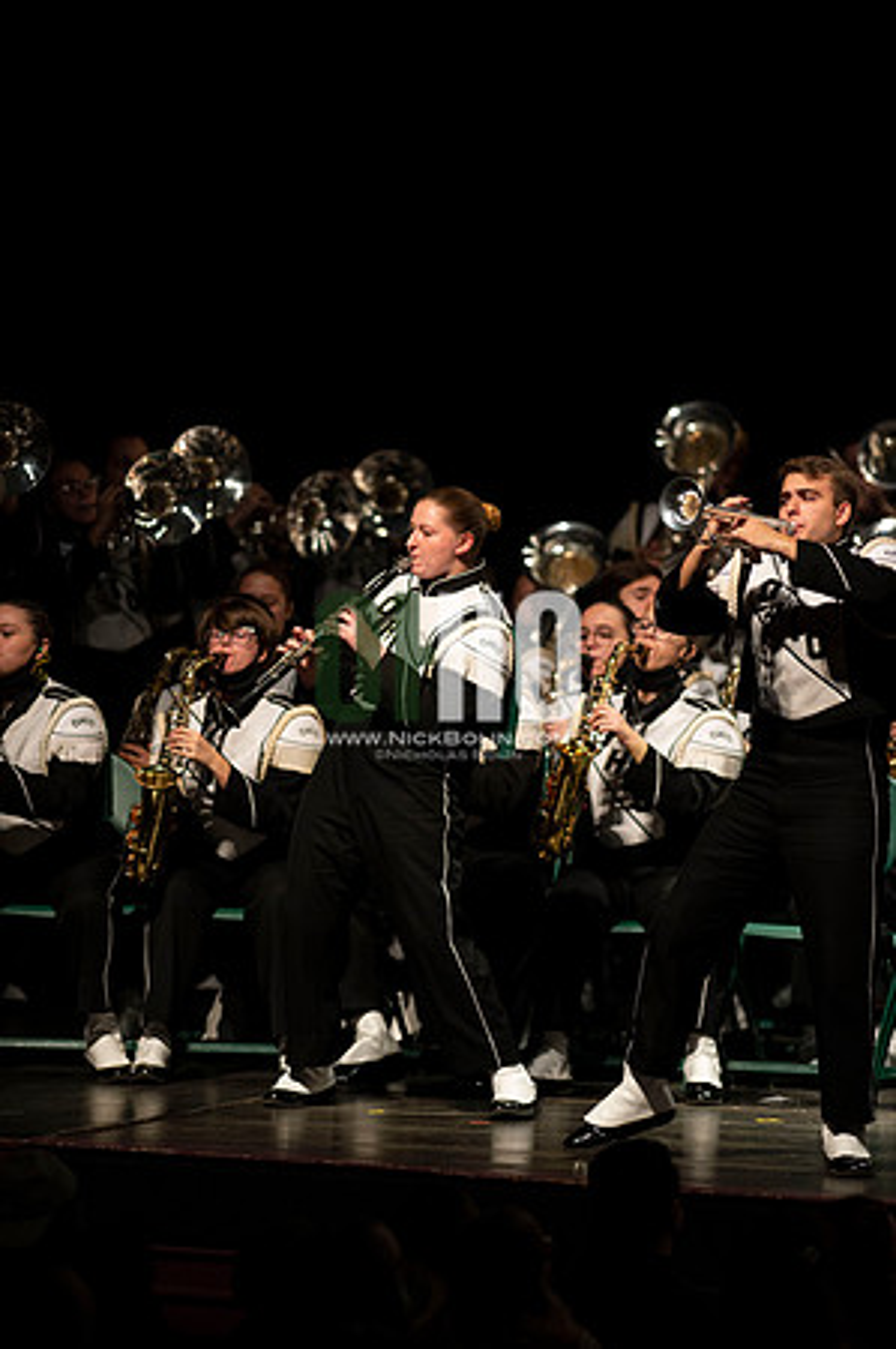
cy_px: 674
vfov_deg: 6.9
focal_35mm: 300
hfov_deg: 4.6
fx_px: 11225
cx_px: 448
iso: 3200
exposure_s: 1/500
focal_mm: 300
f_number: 2.8
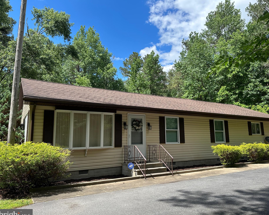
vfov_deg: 54.9
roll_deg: +0.4
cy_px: 109
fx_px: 207
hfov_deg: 65.9
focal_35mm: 26
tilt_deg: +8.8
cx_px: 146
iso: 80
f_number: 1.78
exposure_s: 1/1692
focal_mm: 6.86
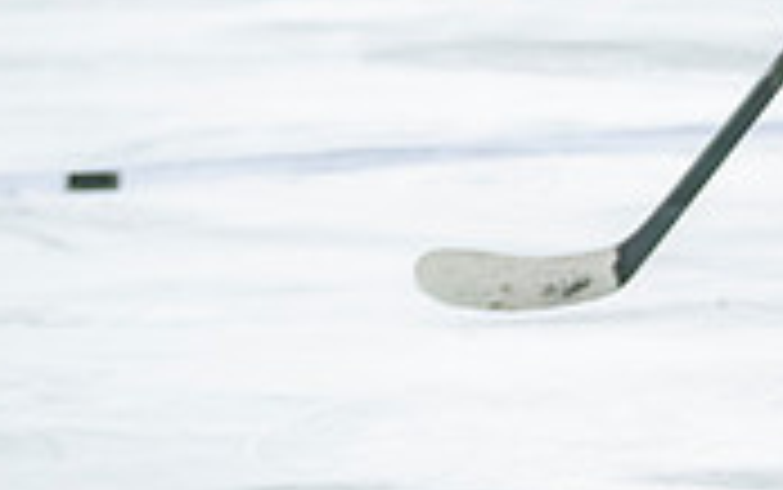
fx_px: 14990
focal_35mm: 702
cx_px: 1541
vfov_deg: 1.9
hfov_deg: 3.0
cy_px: -467
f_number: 2.8
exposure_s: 1/640
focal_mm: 123
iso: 2000
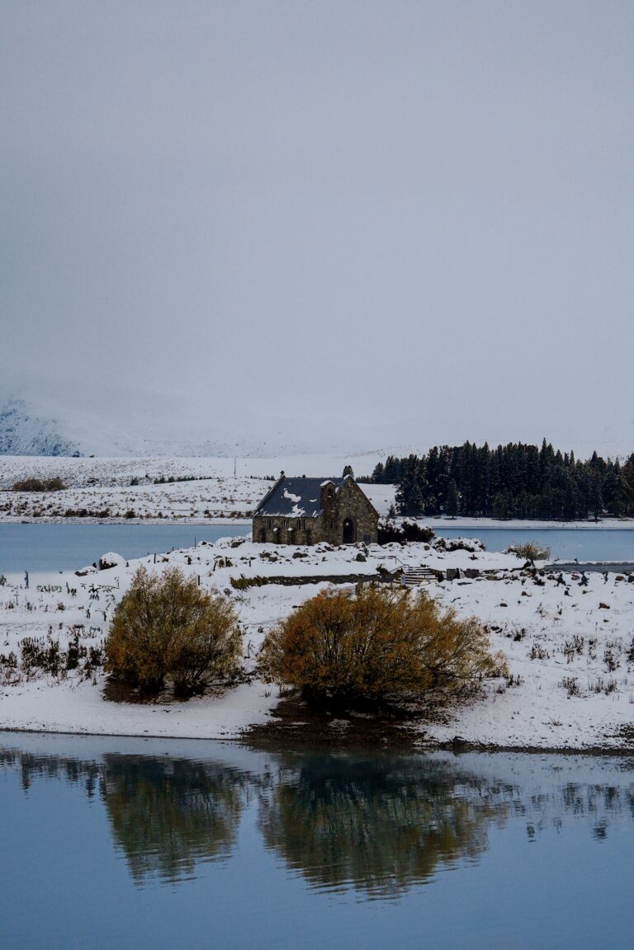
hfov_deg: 13.0
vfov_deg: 19.5
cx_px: 317
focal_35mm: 105
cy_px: 475
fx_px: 2774
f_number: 2.8
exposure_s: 1/160
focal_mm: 70
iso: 200
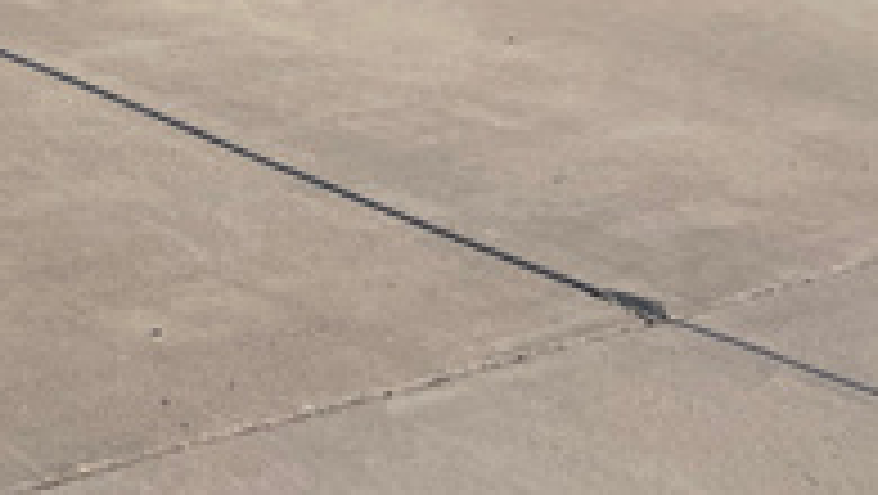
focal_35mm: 93
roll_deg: +1.4
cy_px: -508
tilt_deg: +1.2
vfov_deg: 11.6
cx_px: -261
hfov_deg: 20.9
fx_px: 2167
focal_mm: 4.2
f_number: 1.6
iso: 32
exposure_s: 1/2747
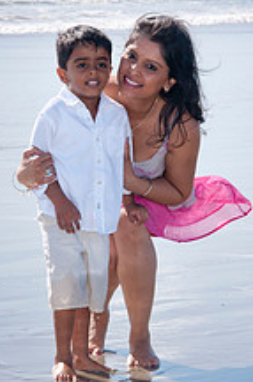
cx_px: 114
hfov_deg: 5.1
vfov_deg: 7.8
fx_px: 2817
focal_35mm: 266
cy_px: 209
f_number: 11
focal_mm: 85
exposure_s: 1/250
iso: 100
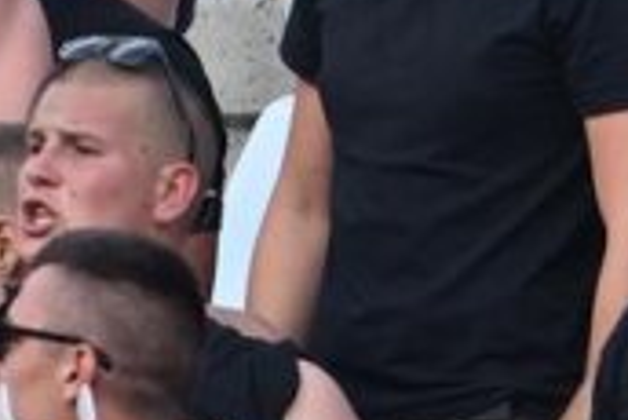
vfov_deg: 0.3
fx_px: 76574
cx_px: -1450
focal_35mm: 4386
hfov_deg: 0.5
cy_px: -38
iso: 500
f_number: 2.8
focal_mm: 400
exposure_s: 1/2500
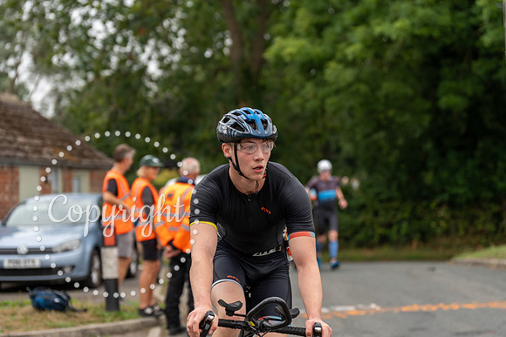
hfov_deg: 23.9
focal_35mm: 85
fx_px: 1195
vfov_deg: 16.1
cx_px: 253
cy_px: 168
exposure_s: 1/400
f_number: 3.2
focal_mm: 85
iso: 320
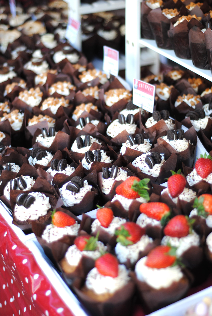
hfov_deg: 18.2
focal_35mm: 75
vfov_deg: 27.0
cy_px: 158
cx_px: 106
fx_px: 661
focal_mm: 50
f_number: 1.8
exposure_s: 1/400
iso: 100
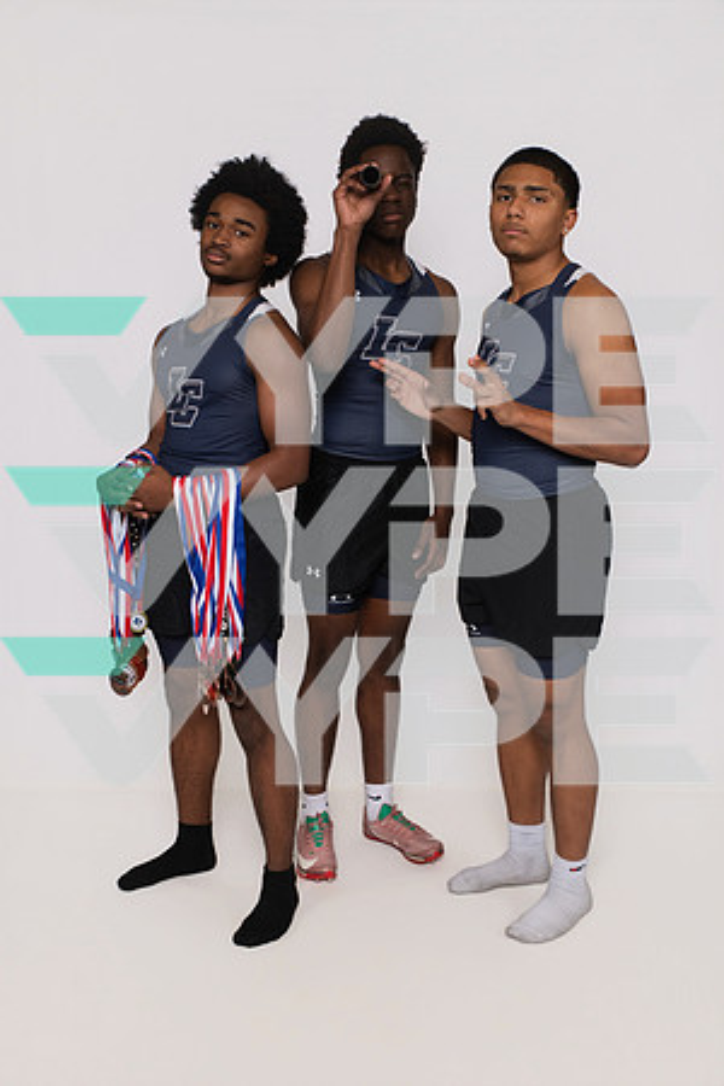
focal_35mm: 38
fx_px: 1146
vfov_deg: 50.7
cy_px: 543
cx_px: 362
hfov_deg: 35.1
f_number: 8
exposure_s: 1/320
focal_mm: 38
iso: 640
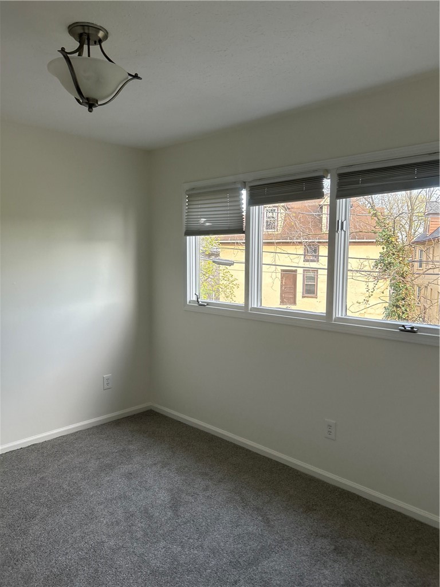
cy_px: 294
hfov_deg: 53.1
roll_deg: -0.3
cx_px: 220
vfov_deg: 67.3
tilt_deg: -4.1
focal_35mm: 26
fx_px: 441
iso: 100
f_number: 1.5
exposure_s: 1/120
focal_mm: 5.7
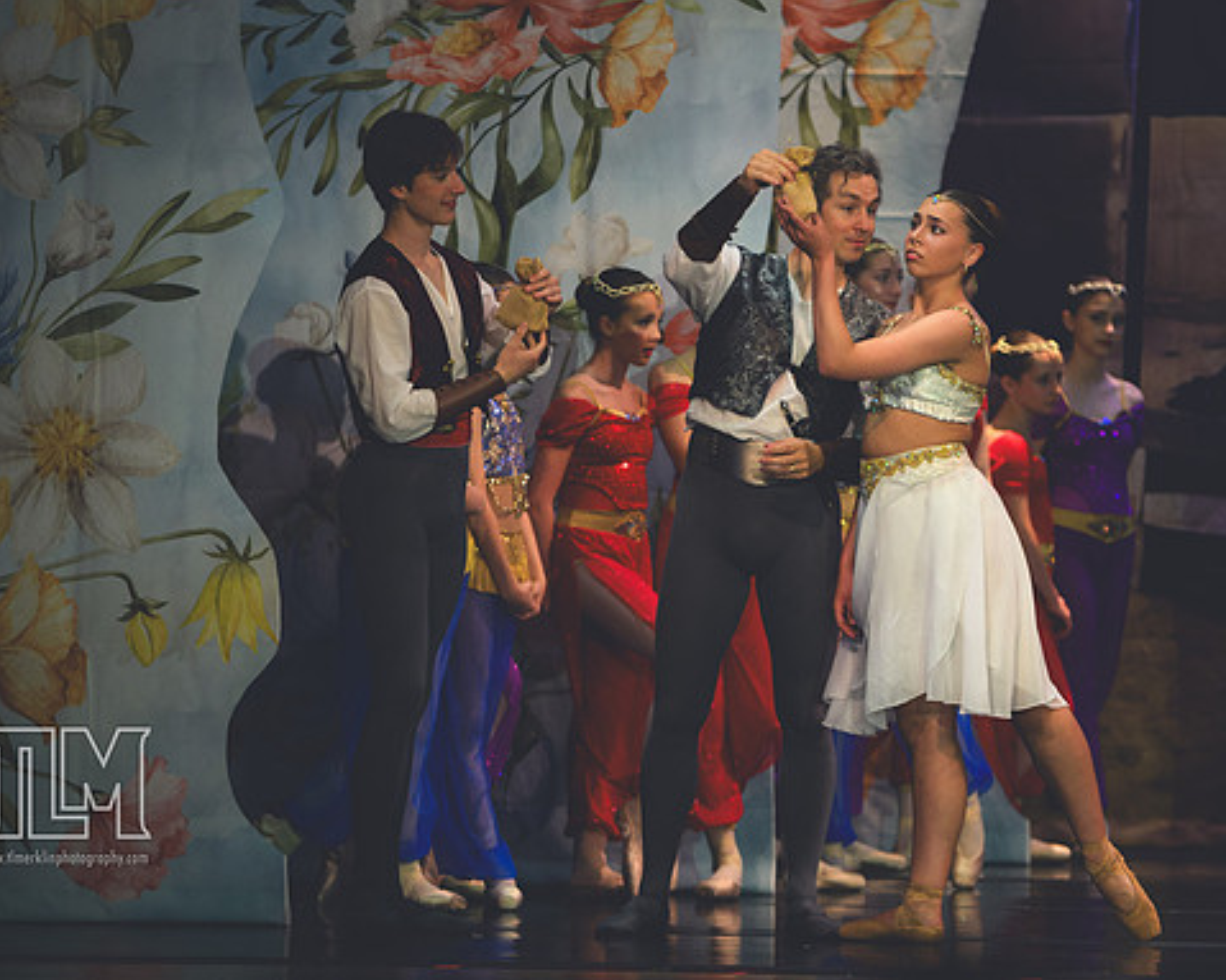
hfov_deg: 5.7
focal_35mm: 341
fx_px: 12371
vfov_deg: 4.5
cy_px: 489
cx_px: 617
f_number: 2.8
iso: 1400
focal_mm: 200
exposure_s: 1/500
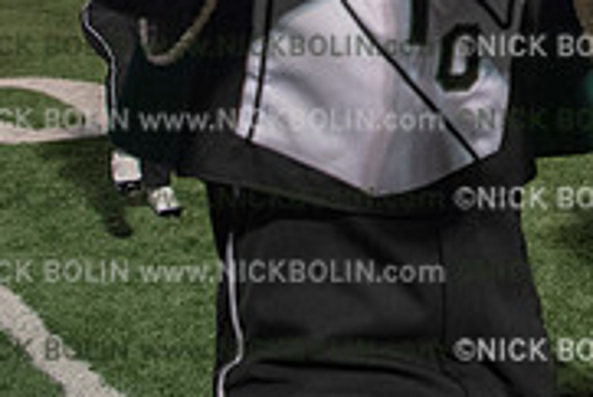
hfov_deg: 24.0
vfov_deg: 16.3
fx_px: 1269
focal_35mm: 77
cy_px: -182
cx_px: 704
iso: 3200
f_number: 3.2
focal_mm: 24
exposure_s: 1/500
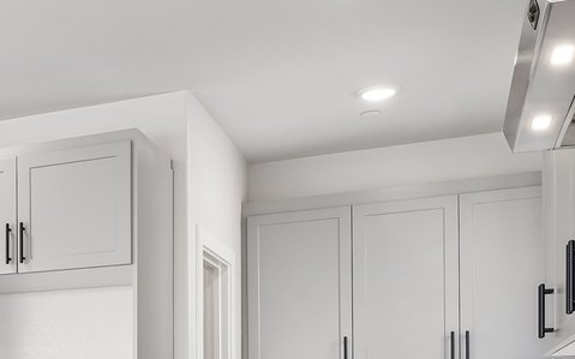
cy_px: 421
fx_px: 956
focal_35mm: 61
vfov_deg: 20.1
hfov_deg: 28.6
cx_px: -134
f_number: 8
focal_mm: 14
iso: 400
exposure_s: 1/30
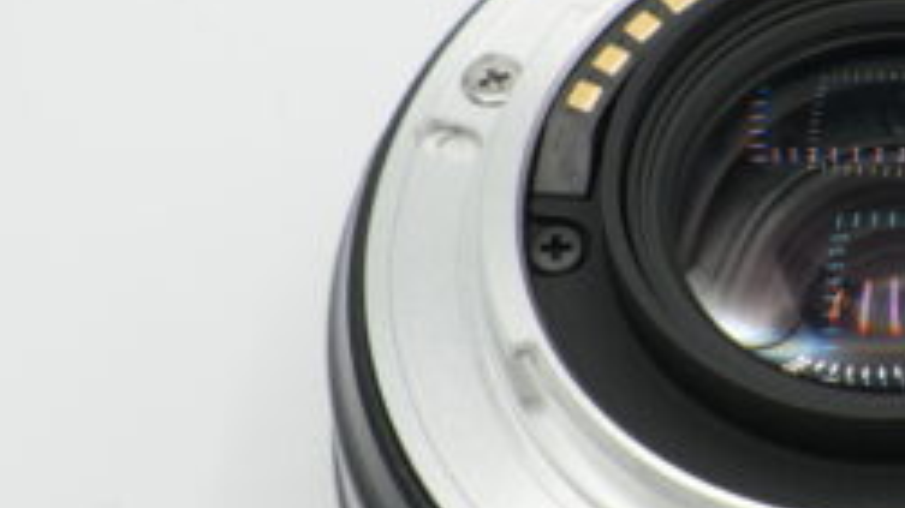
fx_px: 6309
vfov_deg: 4.6
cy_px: 205
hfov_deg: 8.2
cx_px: 873
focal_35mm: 263
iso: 500
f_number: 14
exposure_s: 1/125
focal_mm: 70
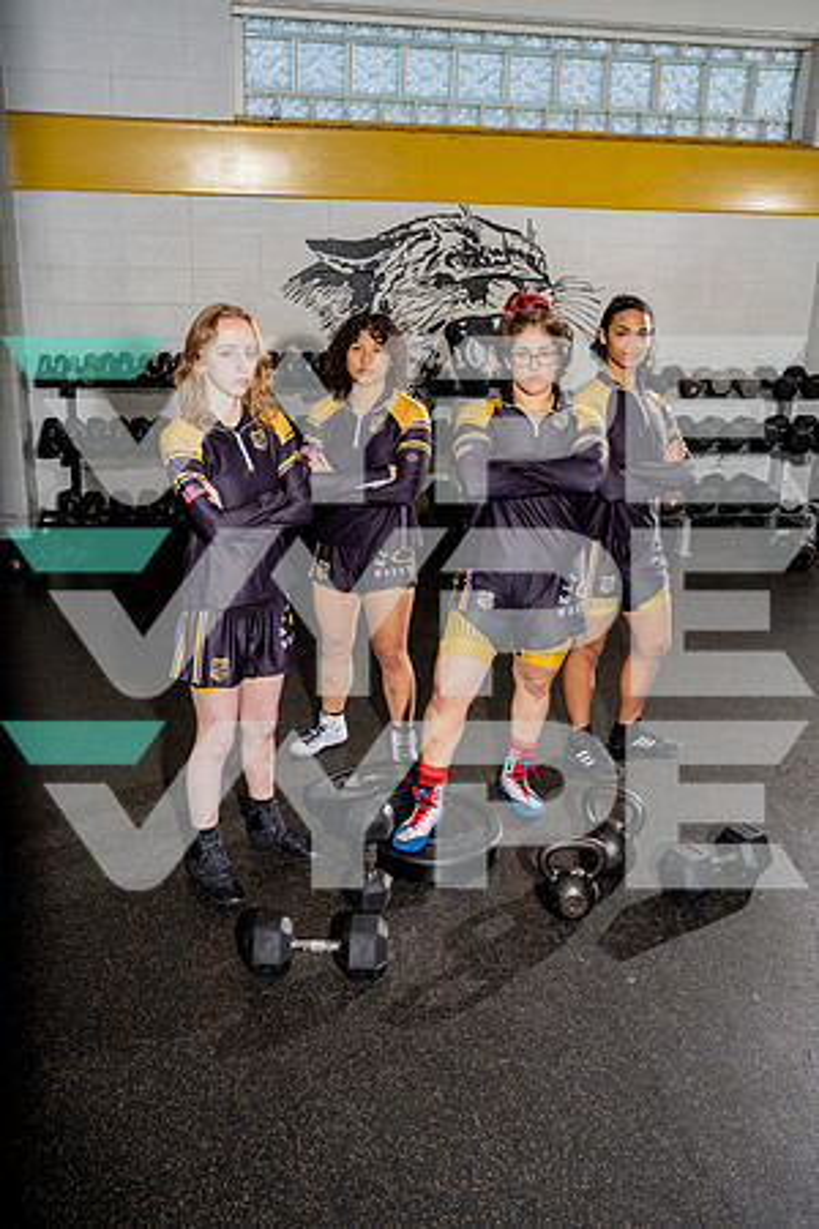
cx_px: 410
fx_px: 1092
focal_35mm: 32
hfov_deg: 41.1
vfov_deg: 58.7
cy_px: 614
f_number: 8
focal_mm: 32
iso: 200
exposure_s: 1/200
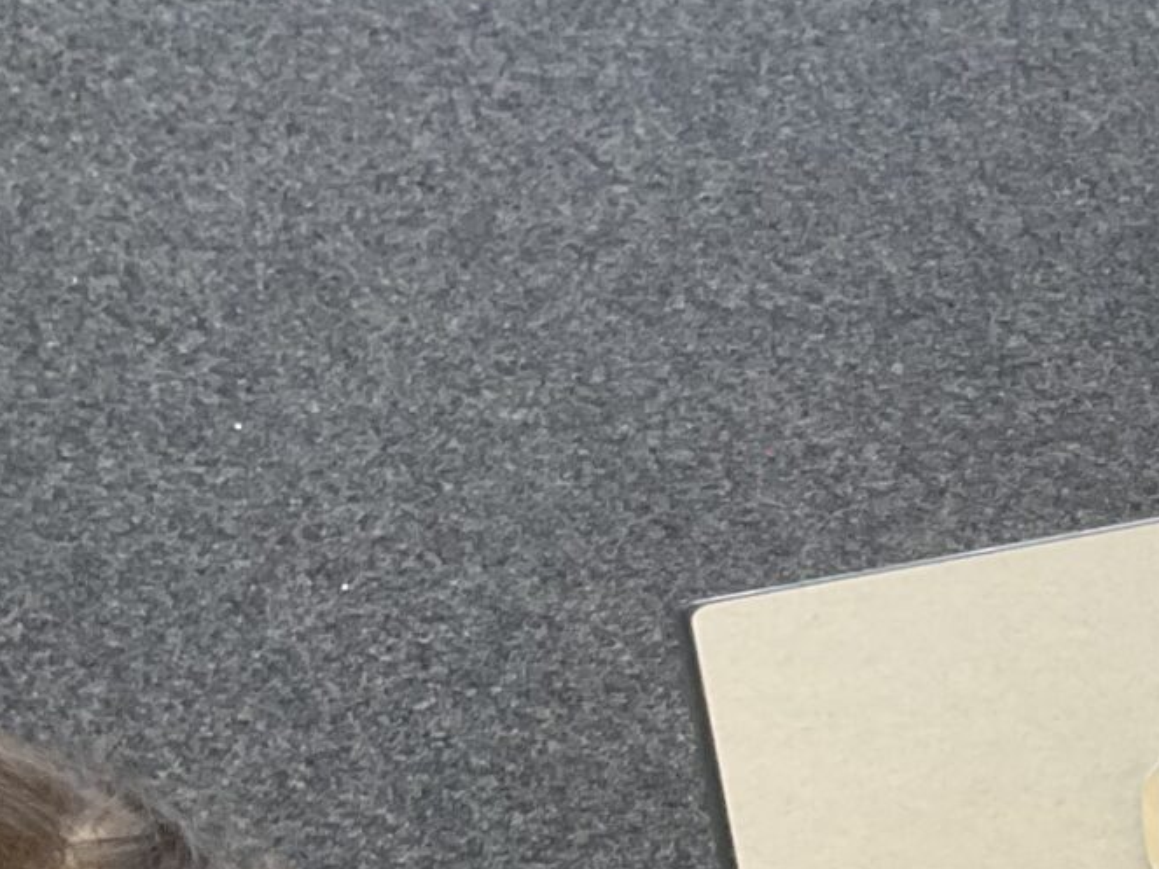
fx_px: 3749
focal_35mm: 112
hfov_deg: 16.5
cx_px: 1556
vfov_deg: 12.8
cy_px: 1154
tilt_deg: -52.9
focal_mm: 3
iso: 50
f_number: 1.8
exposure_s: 1/50
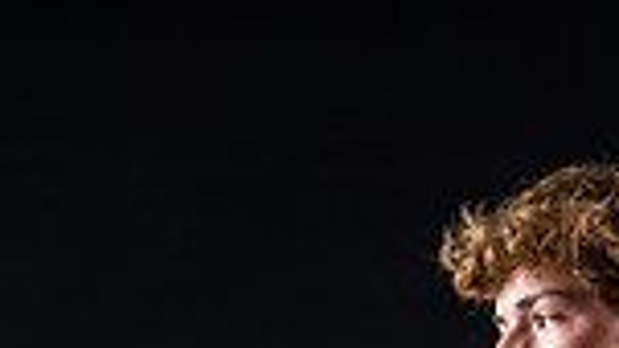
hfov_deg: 7.7
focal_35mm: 281
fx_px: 4613
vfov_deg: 4.3
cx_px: 467
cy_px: 784
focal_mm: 70
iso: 200
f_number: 4
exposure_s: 1/160
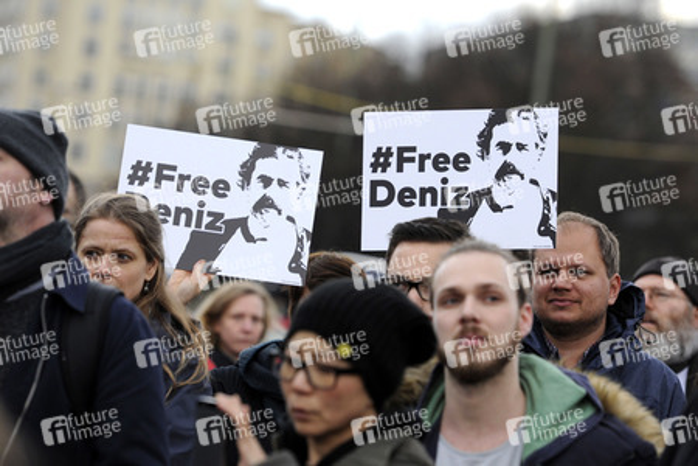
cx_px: 349
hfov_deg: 12.5
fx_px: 3199
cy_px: 233
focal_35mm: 165
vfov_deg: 8.3
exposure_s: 1/800
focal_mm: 165
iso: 1000
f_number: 3.5
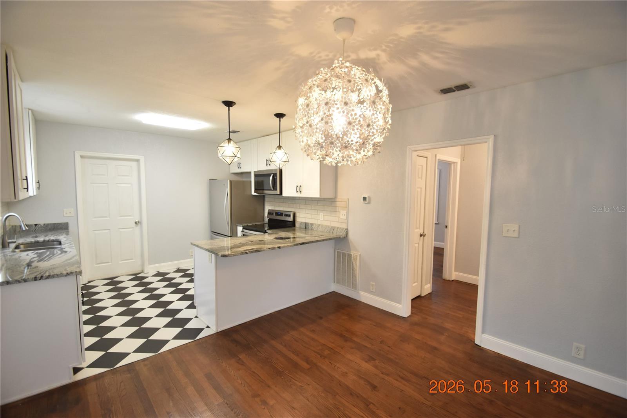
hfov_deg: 100.4
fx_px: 261
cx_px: 314
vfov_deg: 77.3
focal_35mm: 15
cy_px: 209
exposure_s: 1/60
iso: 800
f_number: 3.5
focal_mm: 10
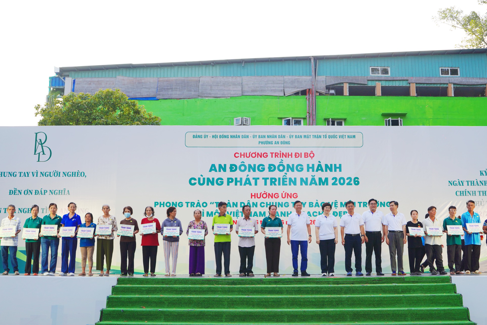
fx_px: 541
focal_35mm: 40
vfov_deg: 33.4
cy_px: 163
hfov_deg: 48.3
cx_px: 280
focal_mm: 30
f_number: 4
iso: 125
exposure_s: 1/200
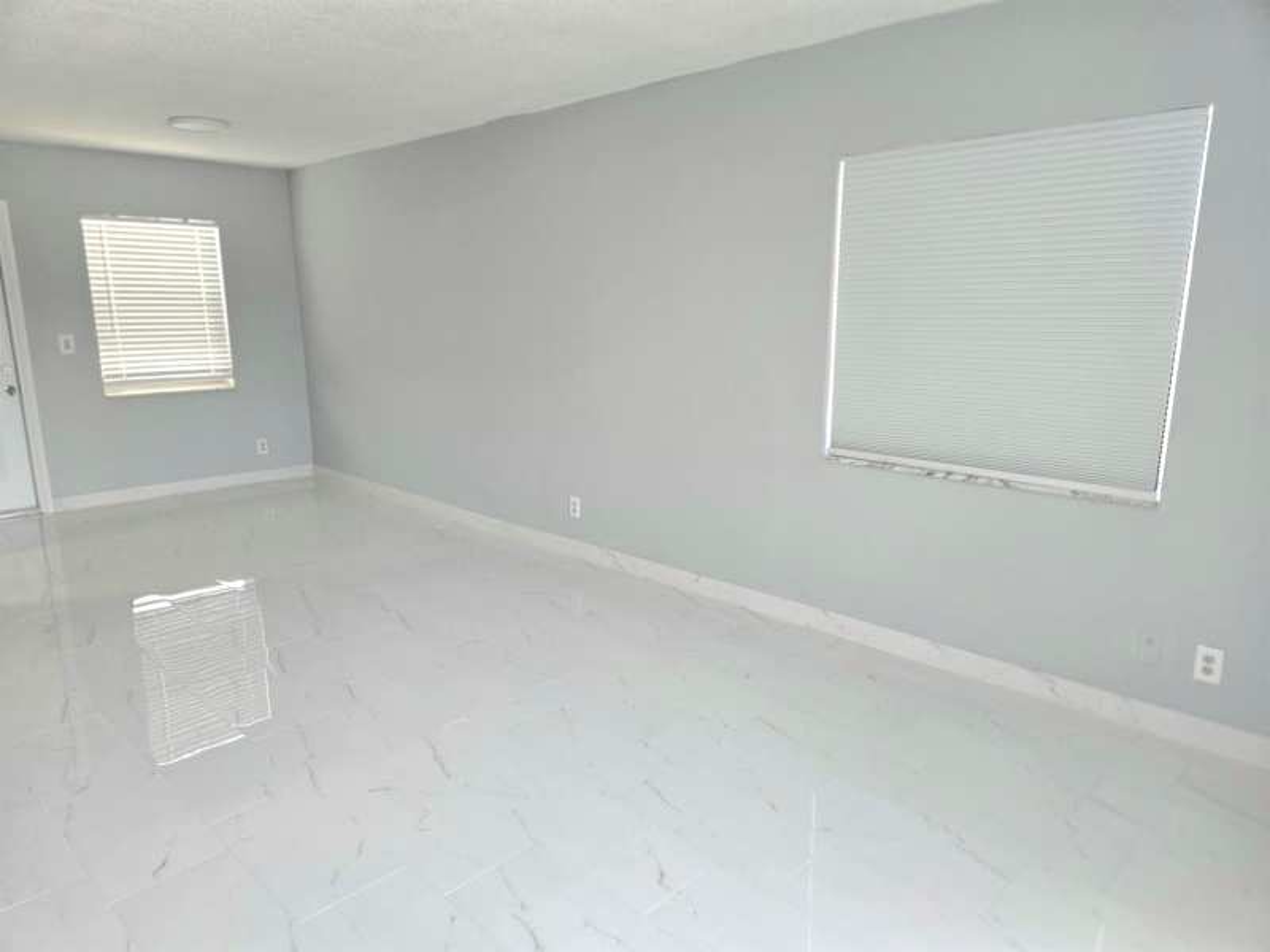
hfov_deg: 73.9
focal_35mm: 23
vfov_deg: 58.9
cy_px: 476
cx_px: 635
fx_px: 844
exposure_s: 1/120
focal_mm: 5.4
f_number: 1.8
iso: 160
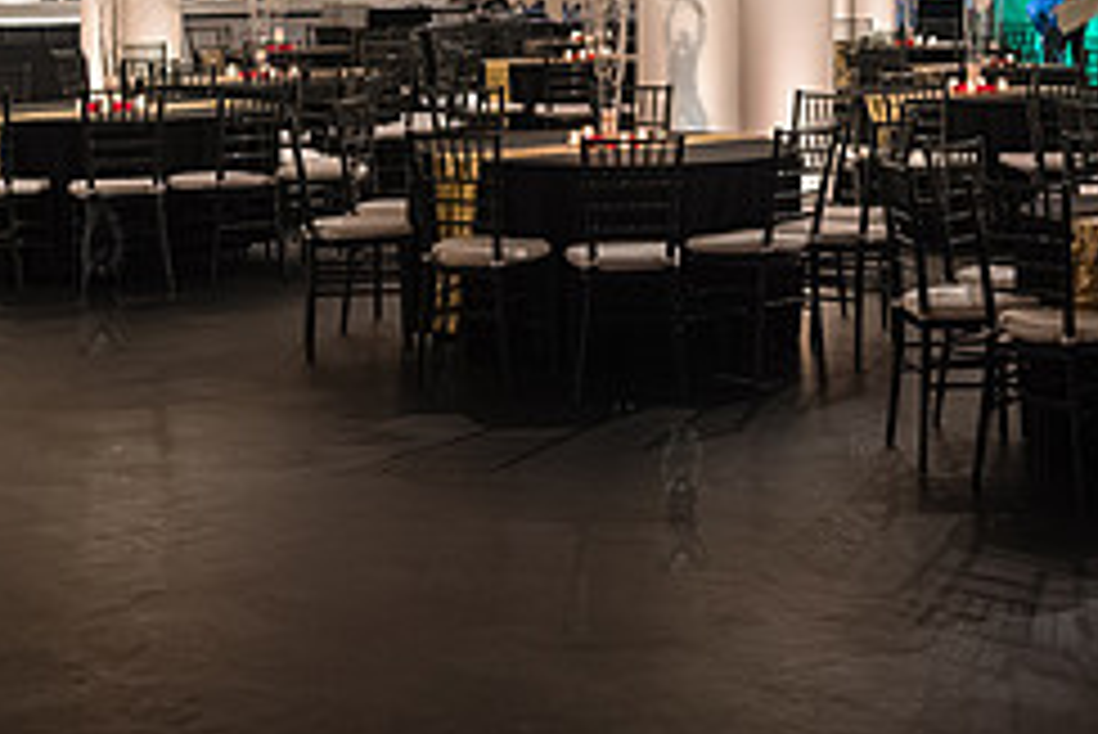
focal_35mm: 86
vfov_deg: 15.7
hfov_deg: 23.6
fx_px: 2624
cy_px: 56
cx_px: 680
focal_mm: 35
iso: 8000
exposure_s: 1/250
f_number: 3.2
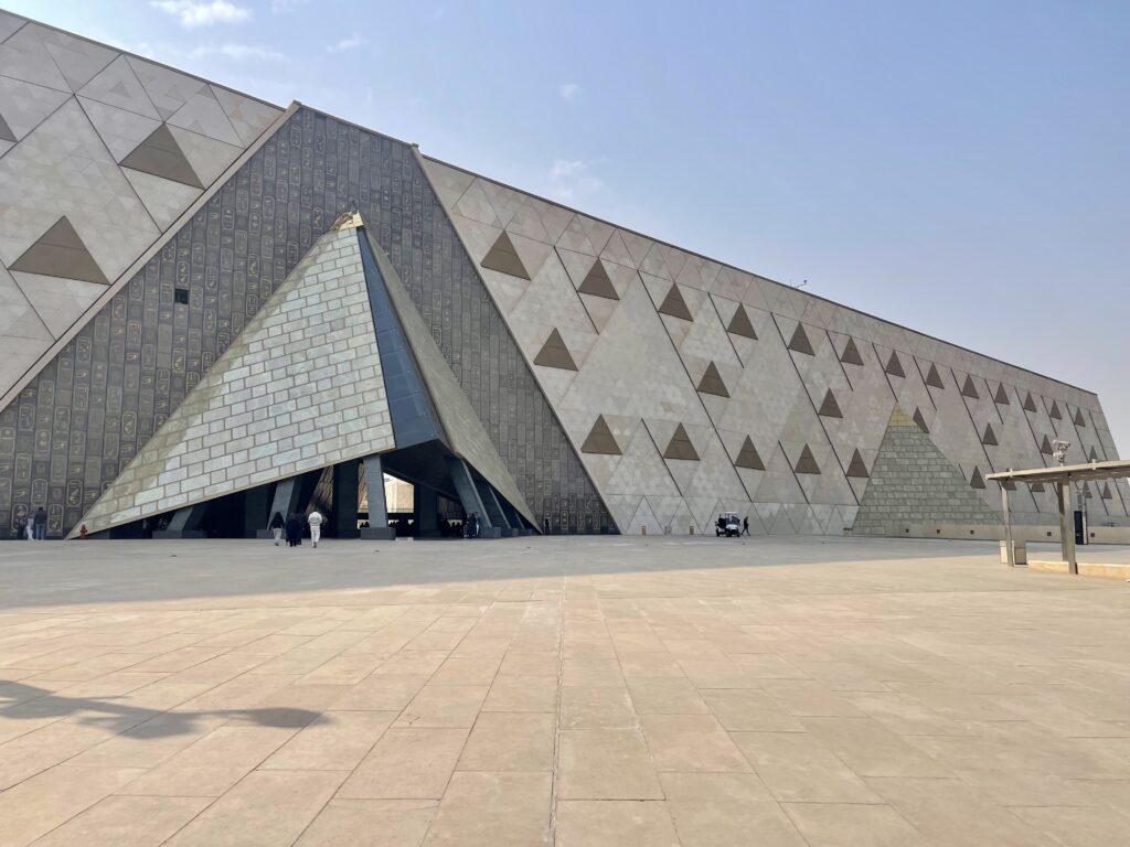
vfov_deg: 54.9
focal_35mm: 25
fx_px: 816
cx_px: 565
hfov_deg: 69.4
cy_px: 424
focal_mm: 5.1
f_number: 1.6
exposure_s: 1/4348
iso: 32
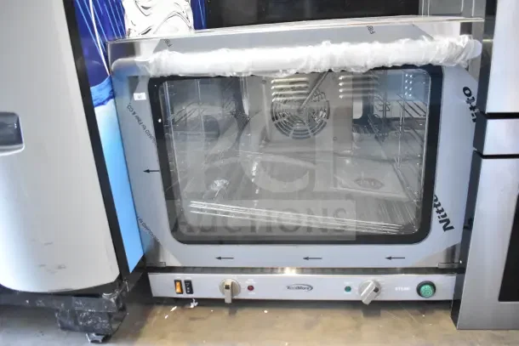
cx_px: 260
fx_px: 389
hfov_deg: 67.4
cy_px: 173
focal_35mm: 27
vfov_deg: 48.0
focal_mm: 18
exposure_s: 1/60
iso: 6400
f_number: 4
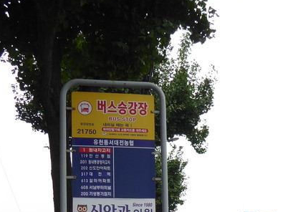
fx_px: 597
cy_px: 302
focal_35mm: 73
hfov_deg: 26.7
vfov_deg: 18.3
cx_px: 145
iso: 100
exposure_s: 1/400
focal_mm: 4.3
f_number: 3.3
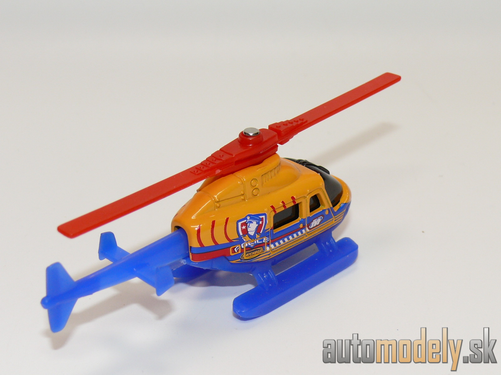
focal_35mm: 81
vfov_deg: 18.2
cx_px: 250
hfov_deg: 24.1
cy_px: 188
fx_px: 1172
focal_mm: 11.9
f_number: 4
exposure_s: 1/30
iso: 100
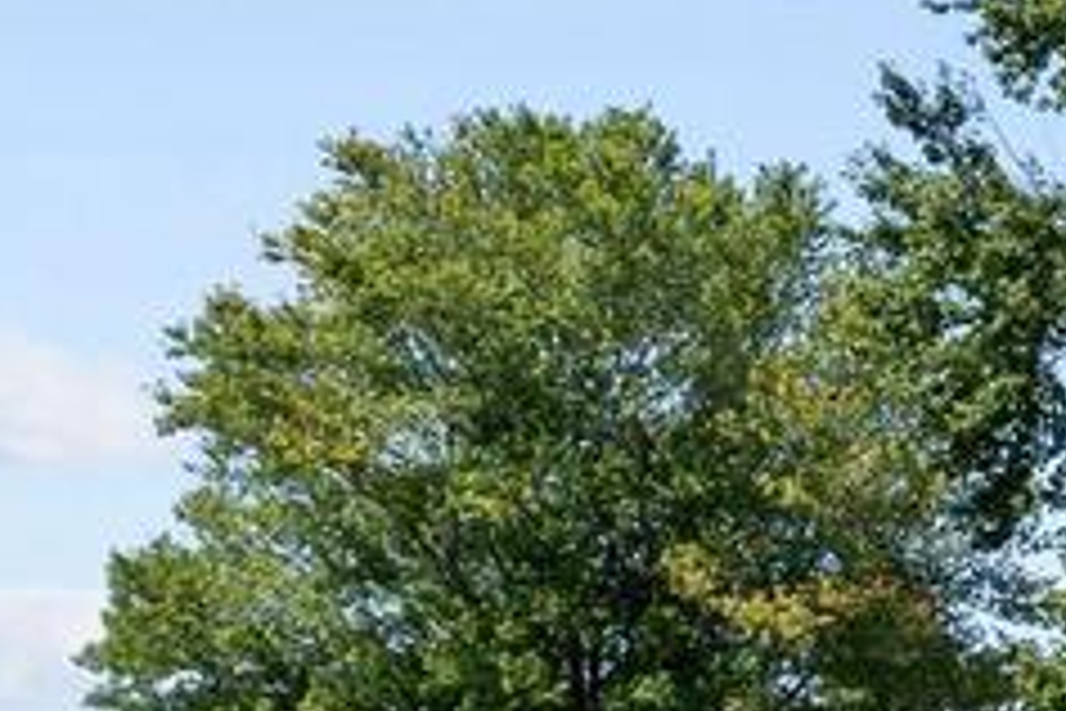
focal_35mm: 91
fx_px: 2694
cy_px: 1022
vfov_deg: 14.2
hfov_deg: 15.3
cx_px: 2402
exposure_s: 1/320
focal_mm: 10
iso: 200
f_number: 7.1
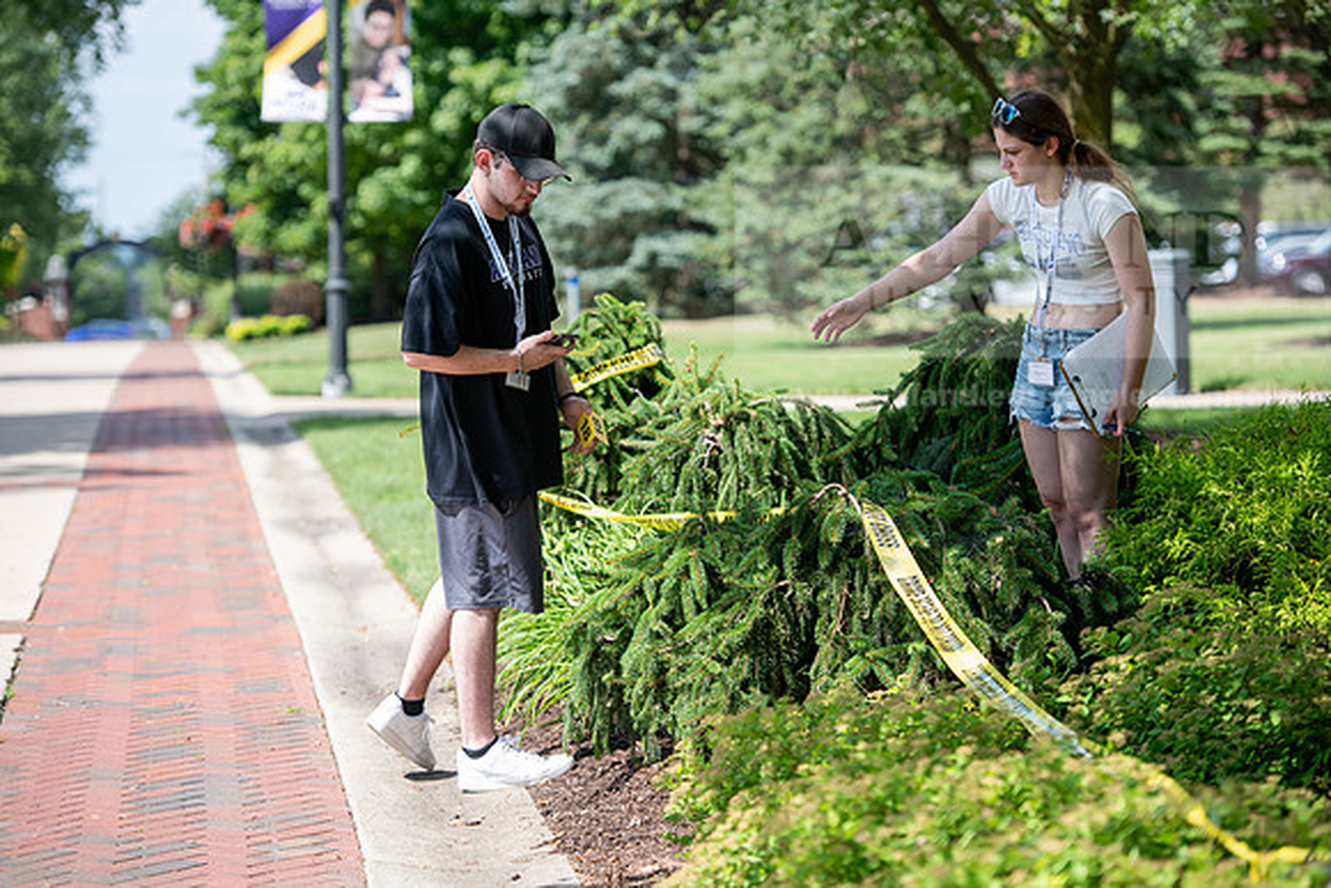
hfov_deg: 17.1
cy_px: 444
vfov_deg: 11.4
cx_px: 666
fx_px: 4437
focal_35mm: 120
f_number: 3.5
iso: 125
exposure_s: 1/640
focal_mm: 120
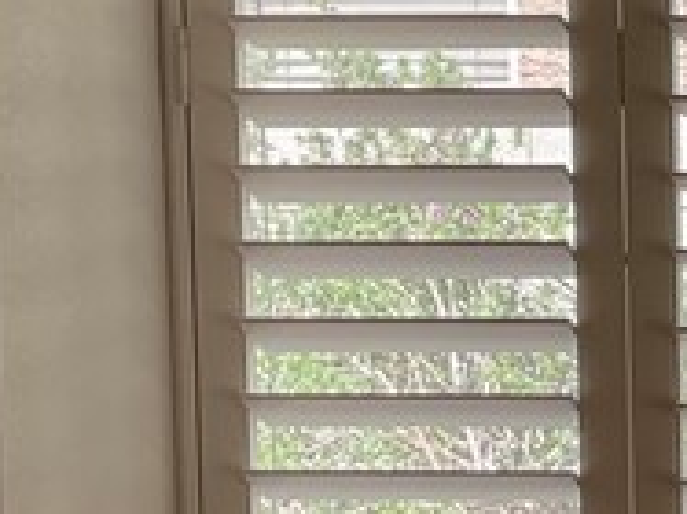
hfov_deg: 11.7
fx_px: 3154
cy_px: 261
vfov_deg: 9.3
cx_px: 1139
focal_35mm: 159
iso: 16
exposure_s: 1/344
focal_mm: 3
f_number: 1.8
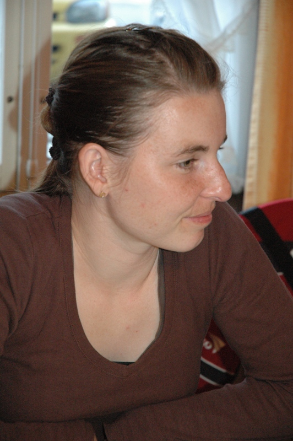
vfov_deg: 19.5
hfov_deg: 13.0
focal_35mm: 105
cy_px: 220
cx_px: 146
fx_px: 1284
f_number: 5
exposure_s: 1/60
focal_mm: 70
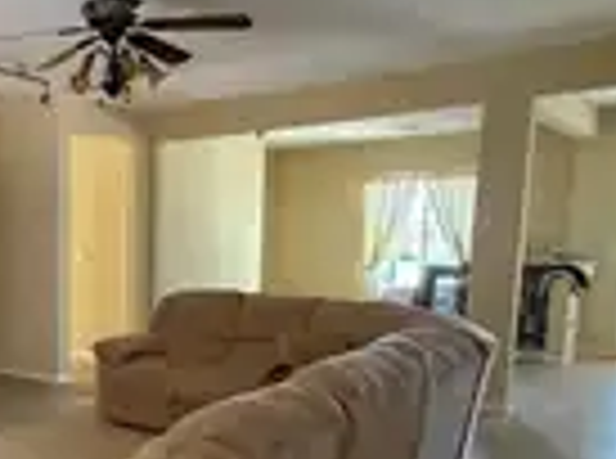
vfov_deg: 34.3
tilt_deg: -7.7
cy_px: 342
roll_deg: +1.1
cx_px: 4
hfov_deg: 40.4
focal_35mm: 41
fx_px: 728
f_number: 2.2
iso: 500
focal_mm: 2.22
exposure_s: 1/60
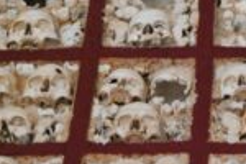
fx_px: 1193
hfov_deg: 11.6
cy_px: -69
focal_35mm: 175
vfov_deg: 7.7
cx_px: 264
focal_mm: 35
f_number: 5
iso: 2000
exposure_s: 1/100
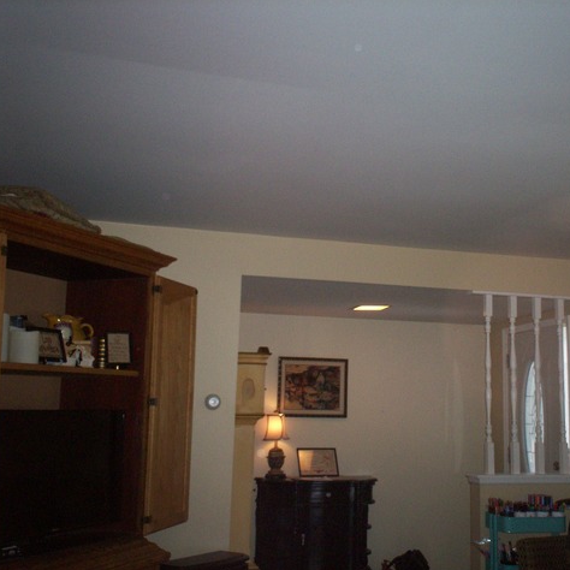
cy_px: 286
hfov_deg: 38.8
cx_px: 374
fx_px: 801
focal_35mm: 43
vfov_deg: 39.2
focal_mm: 6
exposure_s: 1/60
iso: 140
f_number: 4.5
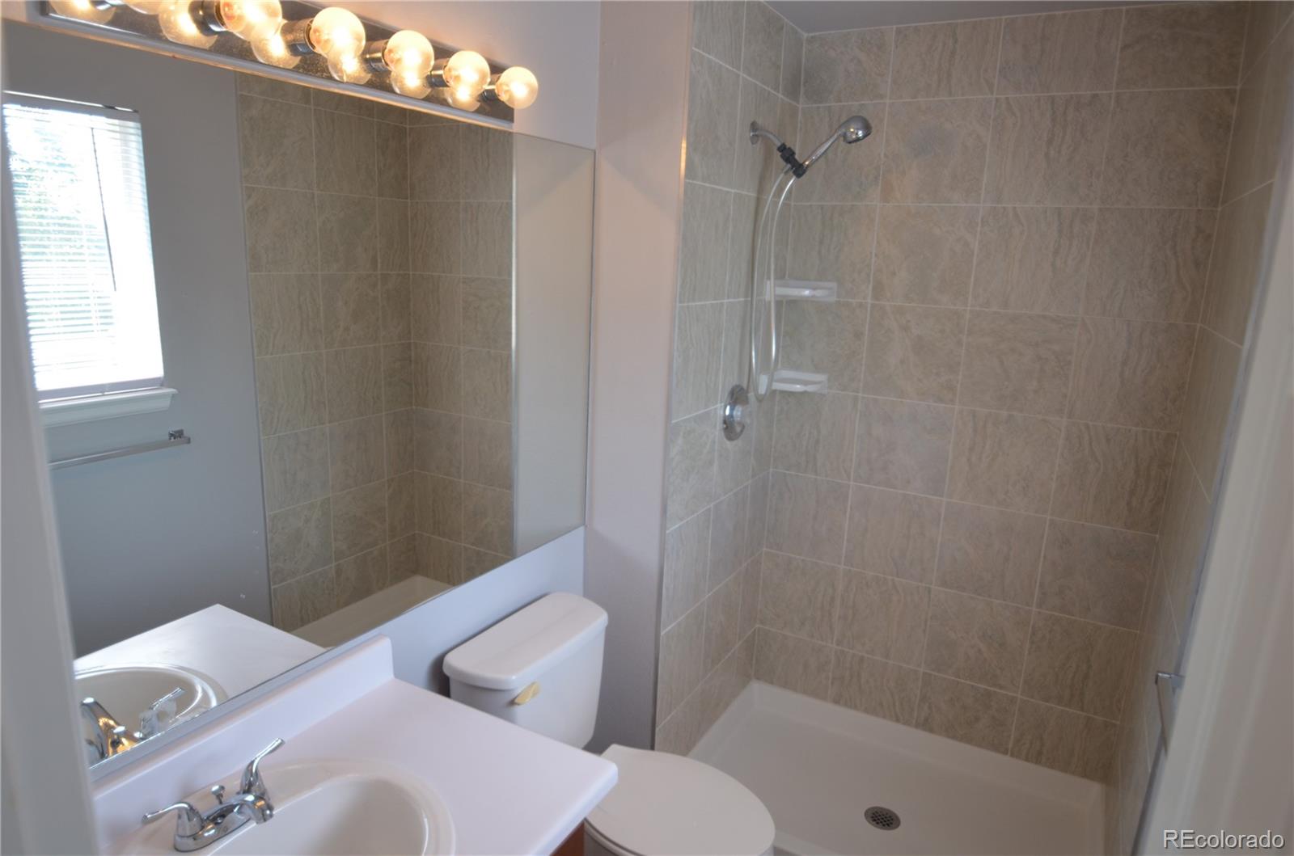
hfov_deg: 81.3
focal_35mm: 21
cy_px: 428
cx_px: 647
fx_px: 753
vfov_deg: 59.2
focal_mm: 14
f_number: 4
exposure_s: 1/180
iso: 400
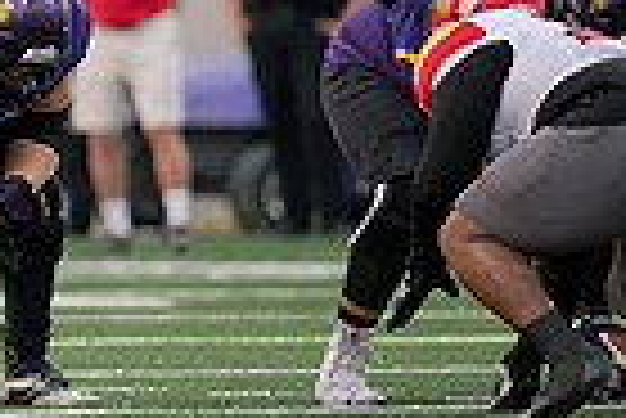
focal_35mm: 1248
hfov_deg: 1.6
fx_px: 21724
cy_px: -47
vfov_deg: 1.1
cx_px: -567
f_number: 2.8
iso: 2000
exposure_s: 1/800
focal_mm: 300
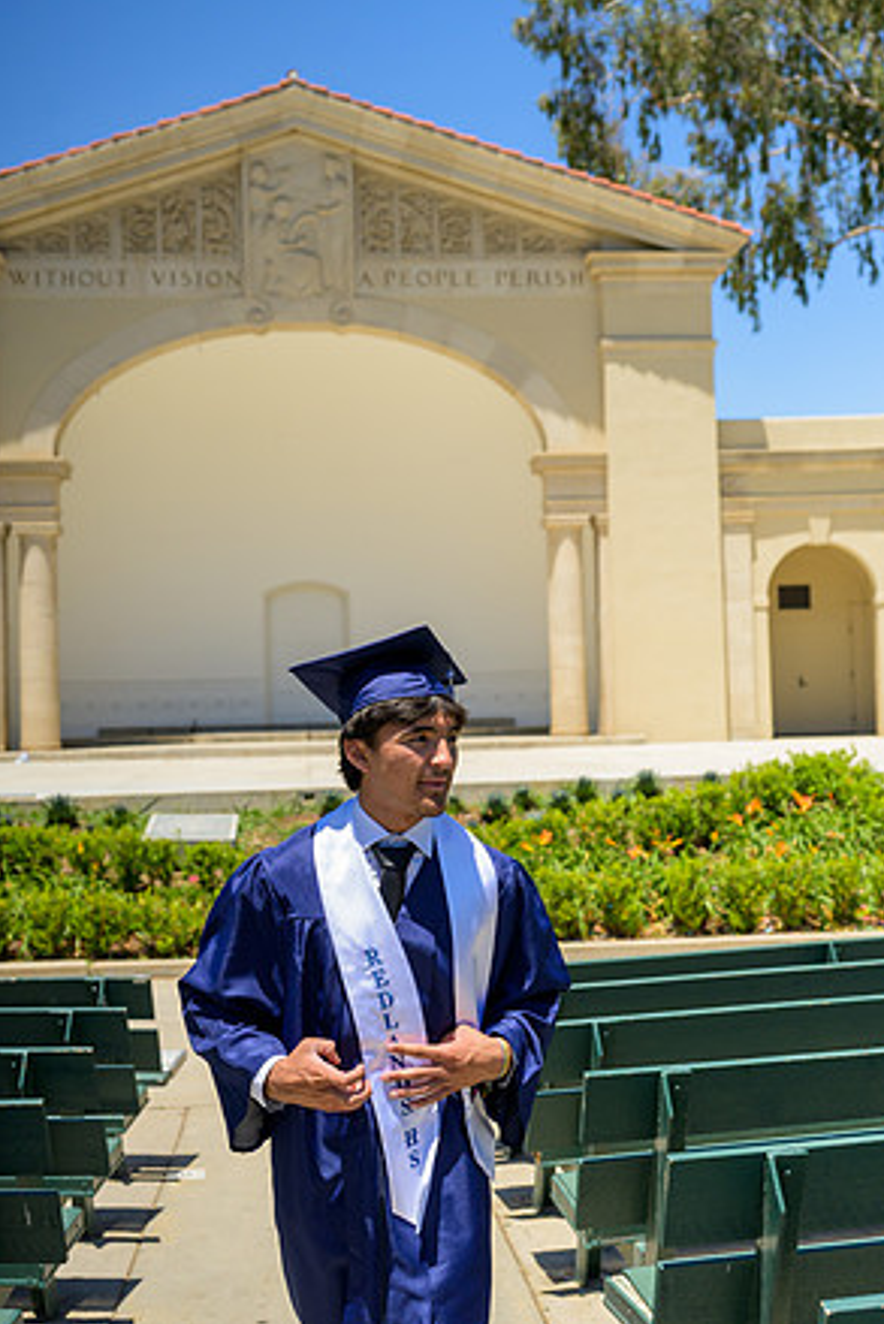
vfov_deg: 47.4
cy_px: 648
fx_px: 1509
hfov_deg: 32.7
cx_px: 440
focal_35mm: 41
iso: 800
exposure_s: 1/8000
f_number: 4
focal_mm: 40
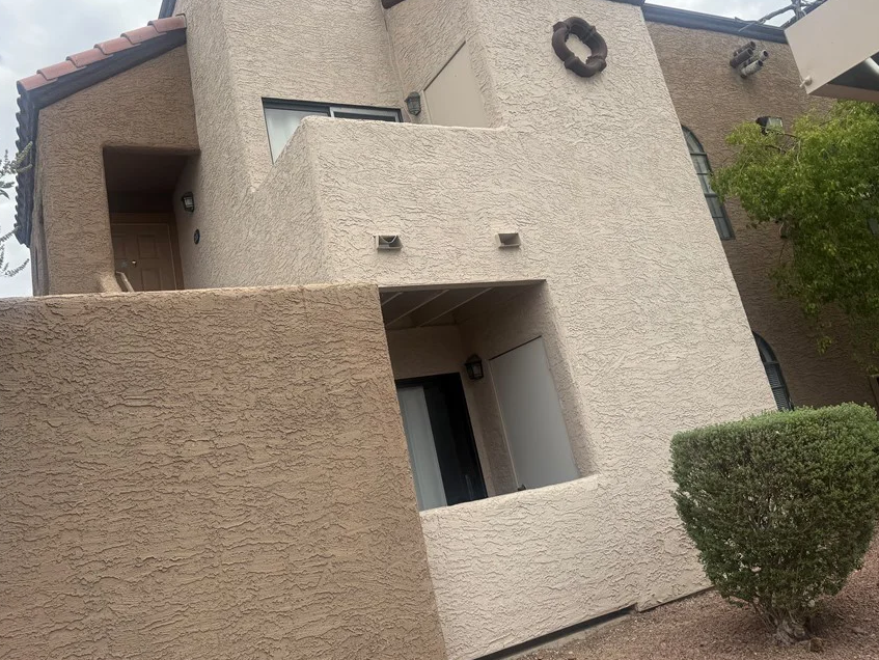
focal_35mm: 29
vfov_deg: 48.1
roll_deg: +12.0
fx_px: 737
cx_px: 400
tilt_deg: +17.3
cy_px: 276
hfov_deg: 61.5
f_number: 1.78
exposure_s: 1/4673
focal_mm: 6.76
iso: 80
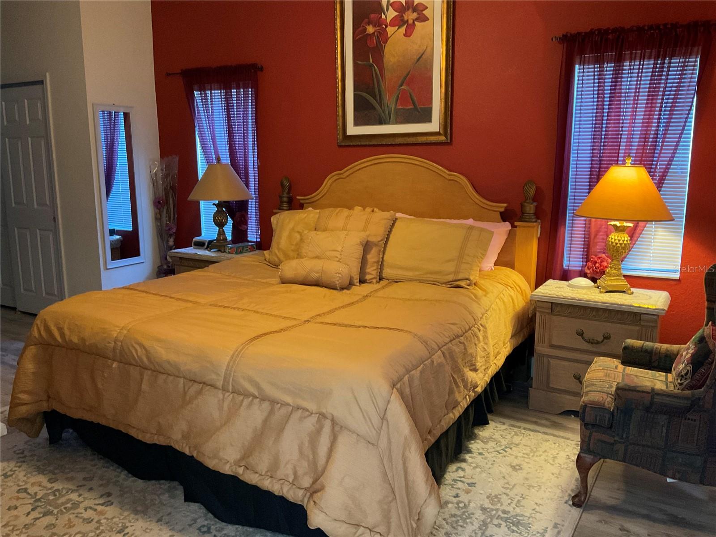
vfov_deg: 48.2
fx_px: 600
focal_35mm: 29
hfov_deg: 61.7
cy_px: 268
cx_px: 358
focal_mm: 3
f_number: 1.8
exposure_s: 1/30
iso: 400
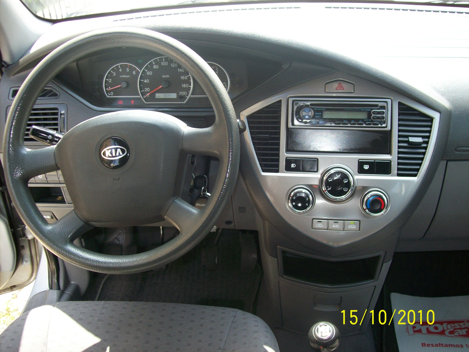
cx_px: 234
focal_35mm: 36
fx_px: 488
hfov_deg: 51.4
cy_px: 176
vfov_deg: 39.7
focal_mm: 6
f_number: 2.7
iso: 80
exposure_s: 1/64
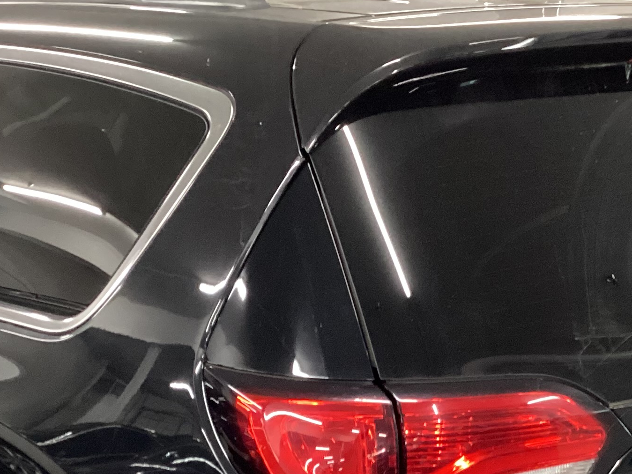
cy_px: 456
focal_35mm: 75
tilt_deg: -17.8
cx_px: 303
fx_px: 1369
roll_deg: +0.2
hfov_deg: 26.0
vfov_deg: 19.2
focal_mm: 3.3
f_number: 2.4
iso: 400
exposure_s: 1/33
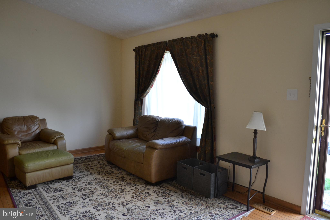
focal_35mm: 27
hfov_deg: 67.4
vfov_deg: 47.9
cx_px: 165
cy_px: 110
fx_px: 247
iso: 500
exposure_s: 1/60
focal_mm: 18
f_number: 3.5
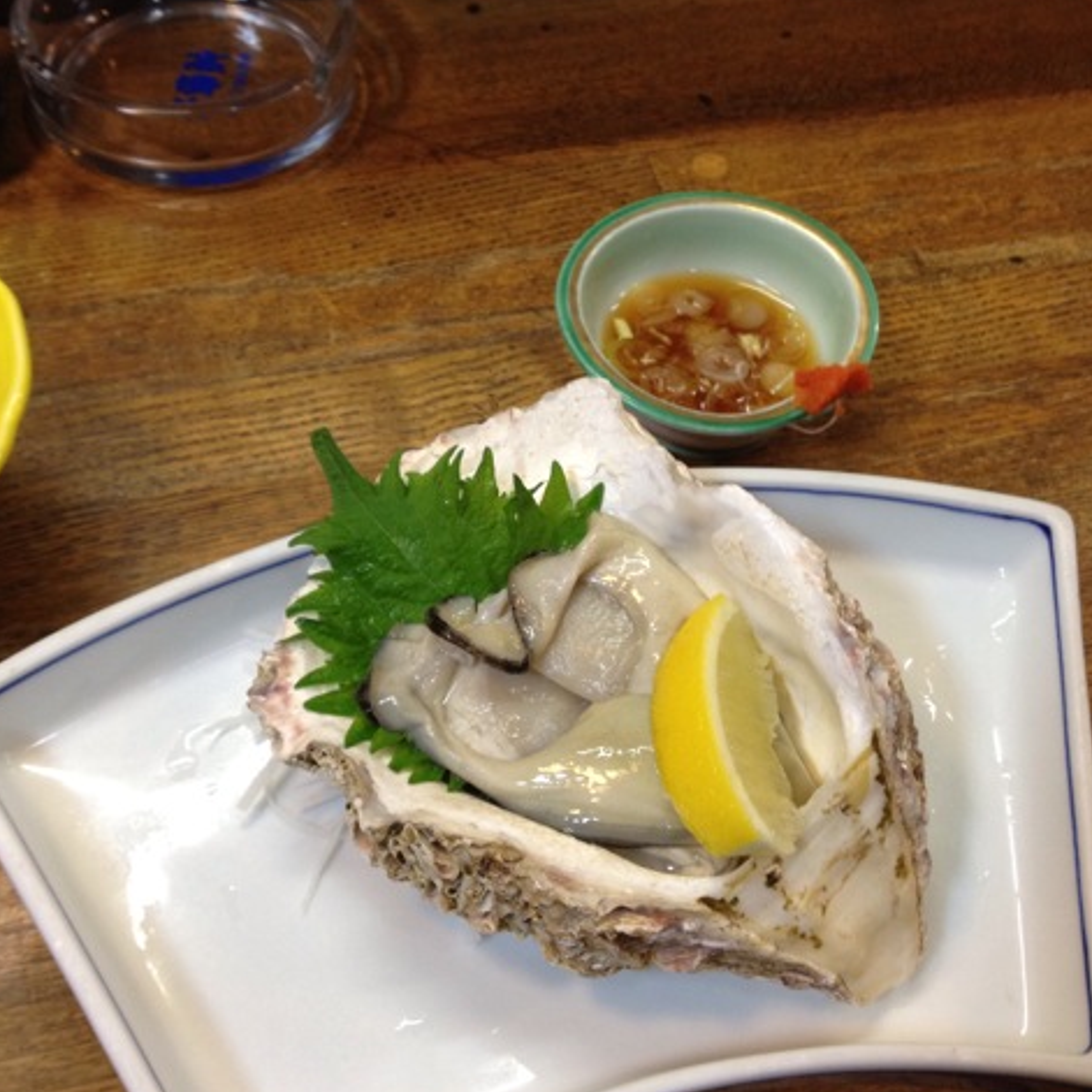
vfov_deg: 40.0
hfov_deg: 40.0
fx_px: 1499
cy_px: 526
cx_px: 545
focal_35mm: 42
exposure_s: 1/20
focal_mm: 4.28
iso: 125
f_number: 2.4
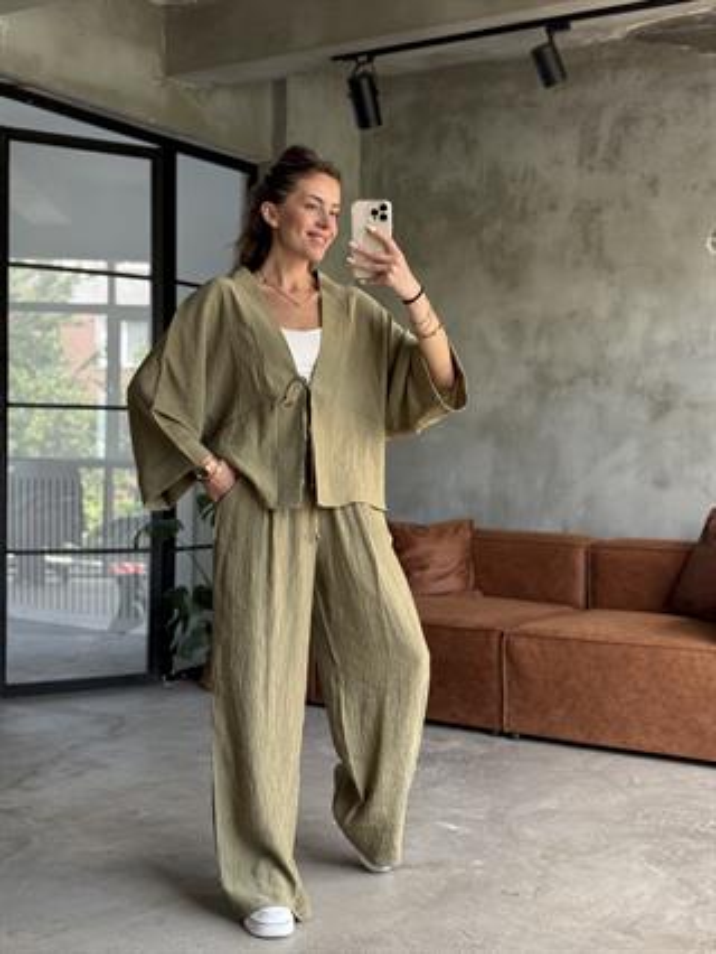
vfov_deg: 39.6
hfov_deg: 30.3
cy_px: 477
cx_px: 358
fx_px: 1322
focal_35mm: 48
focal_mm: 6.76
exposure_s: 1/60
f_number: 1.78
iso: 100
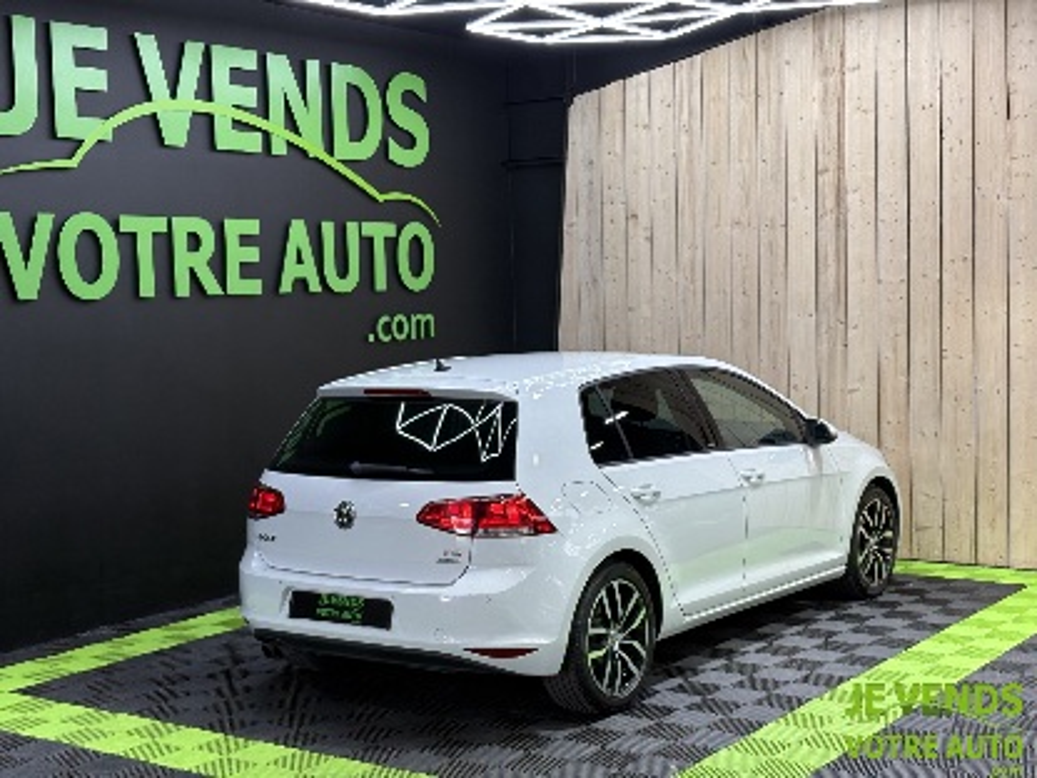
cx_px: 518
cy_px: 389
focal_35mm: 52
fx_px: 1558
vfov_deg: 28.0
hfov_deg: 36.8
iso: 32
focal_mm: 5.96
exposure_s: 1/100
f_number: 1.6
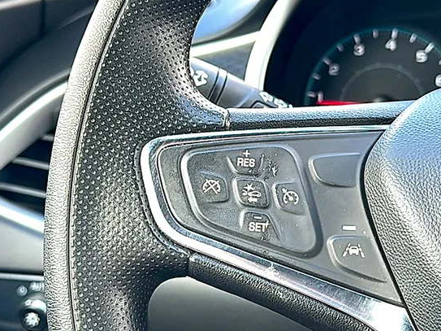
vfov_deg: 25.2
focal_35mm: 58
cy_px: 193
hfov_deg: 33.2
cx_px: 253
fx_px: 739
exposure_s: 1/169
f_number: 1.78
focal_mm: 6.86
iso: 80
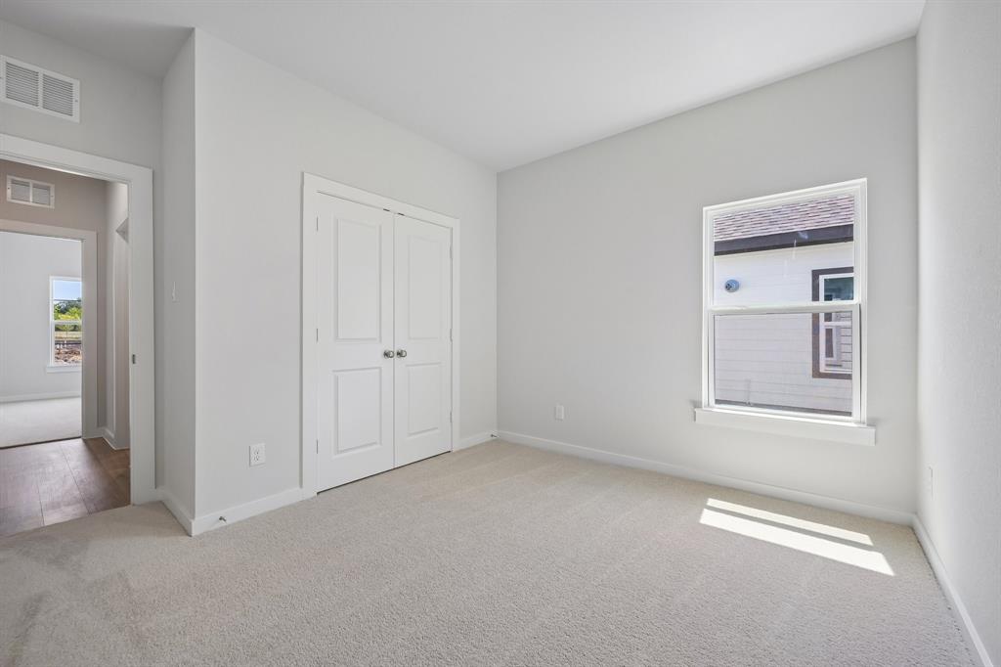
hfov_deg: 104.3
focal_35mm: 14
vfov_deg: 81.2
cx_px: 500
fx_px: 389
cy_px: 334
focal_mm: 14
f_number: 9
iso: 250
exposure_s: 1/60
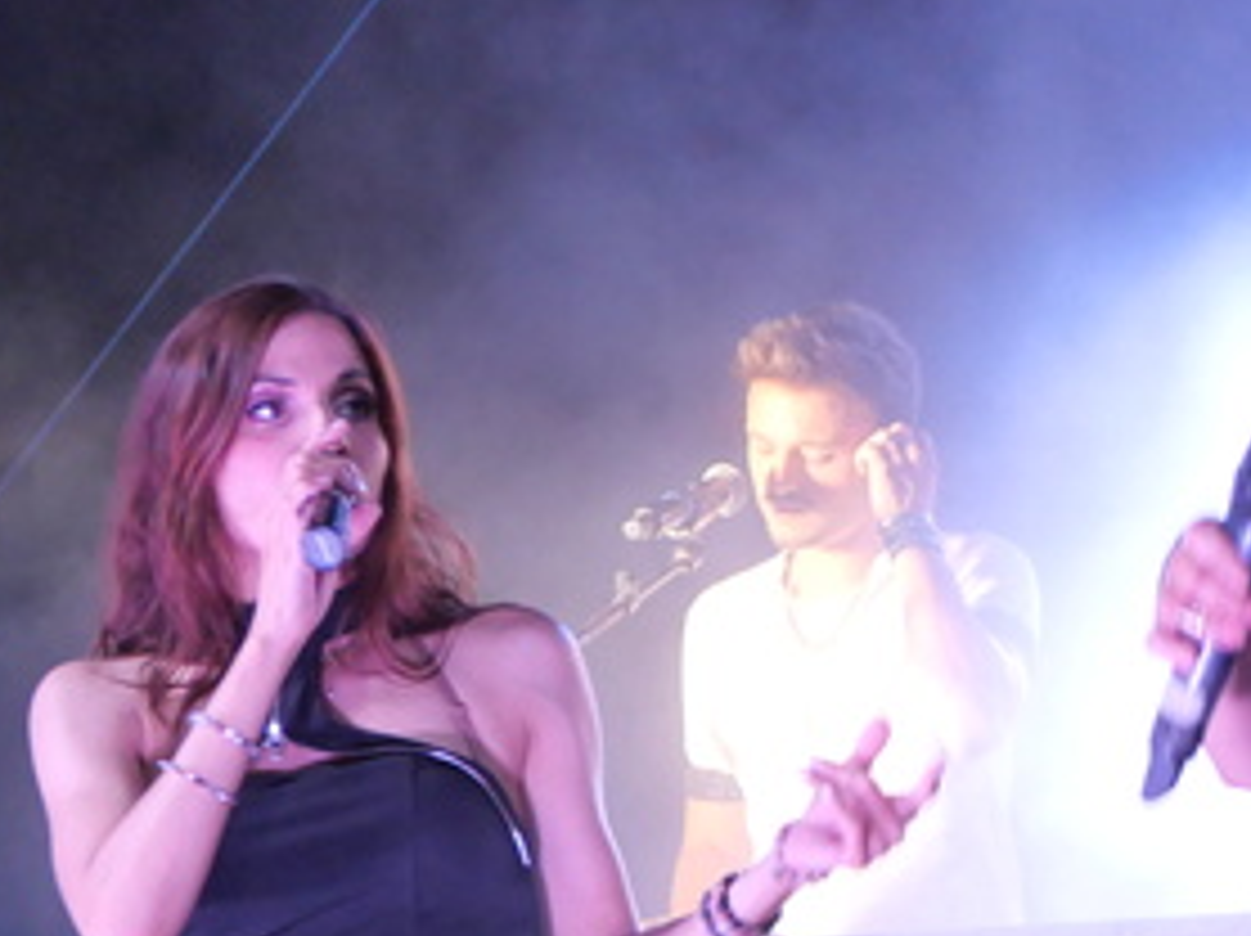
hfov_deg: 7.6
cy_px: 864
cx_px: 1161
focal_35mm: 259
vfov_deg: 5.7
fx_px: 9352
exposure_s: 1/160
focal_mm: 45
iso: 1600
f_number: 4
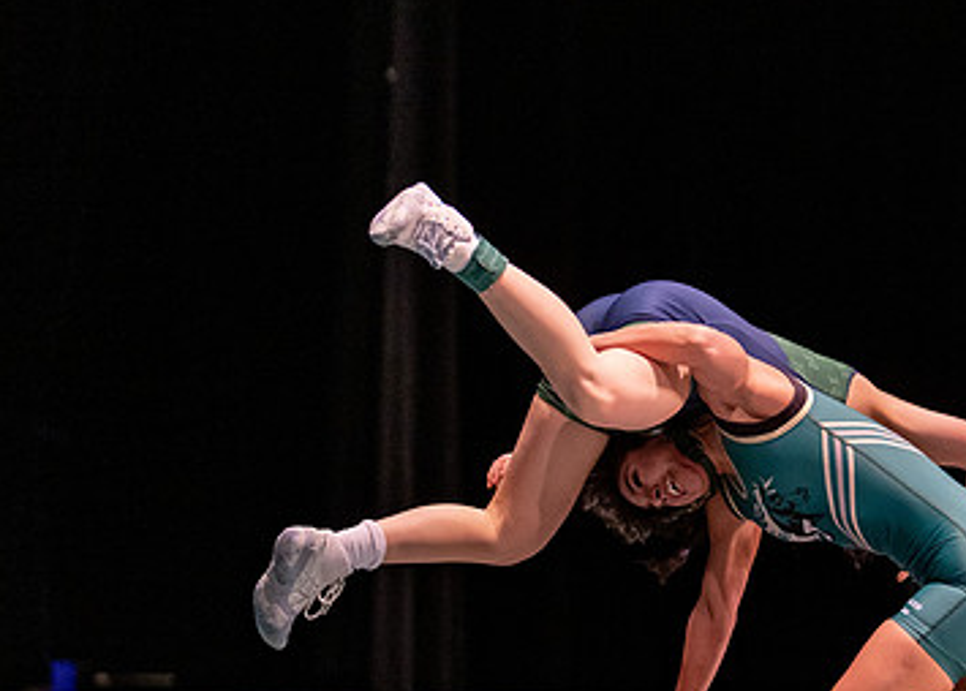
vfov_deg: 10.8
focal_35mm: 133
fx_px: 3651
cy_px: 414
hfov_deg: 15.0
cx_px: 768
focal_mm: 50
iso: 2000
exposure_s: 1/1000
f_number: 1.2
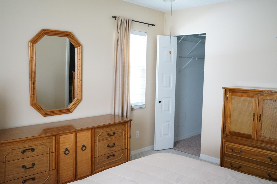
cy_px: 92
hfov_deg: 58.7
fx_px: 246
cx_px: 138
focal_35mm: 32
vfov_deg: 41.1
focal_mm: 32
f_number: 4.5
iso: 6400
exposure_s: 1/15
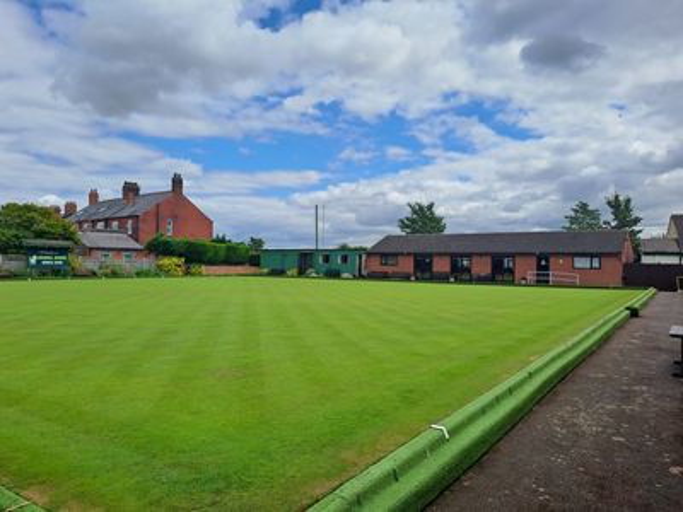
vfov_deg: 54.9
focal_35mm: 25
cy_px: 256
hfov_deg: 69.4
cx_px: 342
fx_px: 493
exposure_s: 1/2049
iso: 32
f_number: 1.8
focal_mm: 4.65
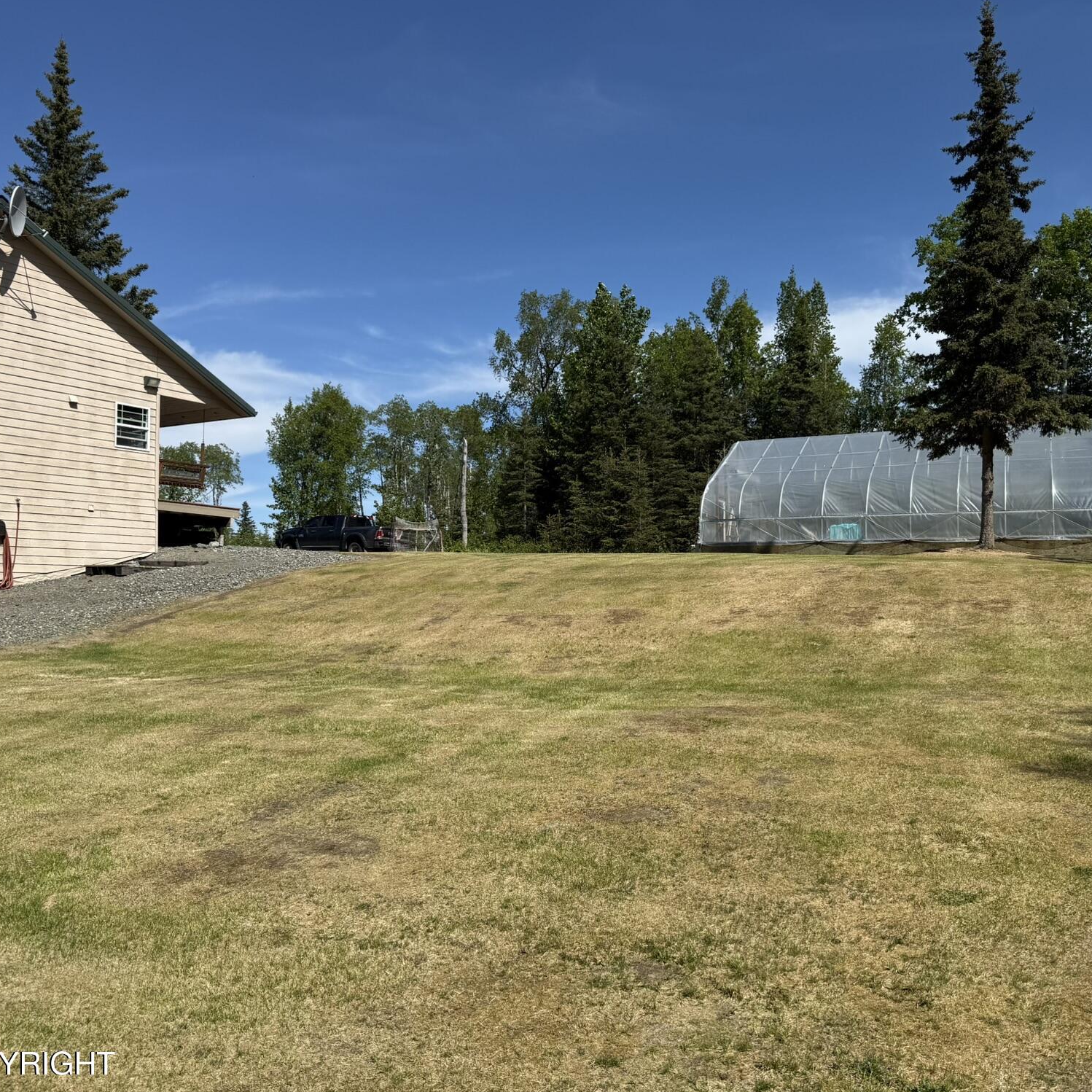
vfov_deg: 55.6
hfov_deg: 55.6
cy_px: 555
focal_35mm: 29
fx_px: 1035
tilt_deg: +2.0
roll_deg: -0.3
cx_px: 572
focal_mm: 6.76
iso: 80
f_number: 1.78
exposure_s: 1/5714
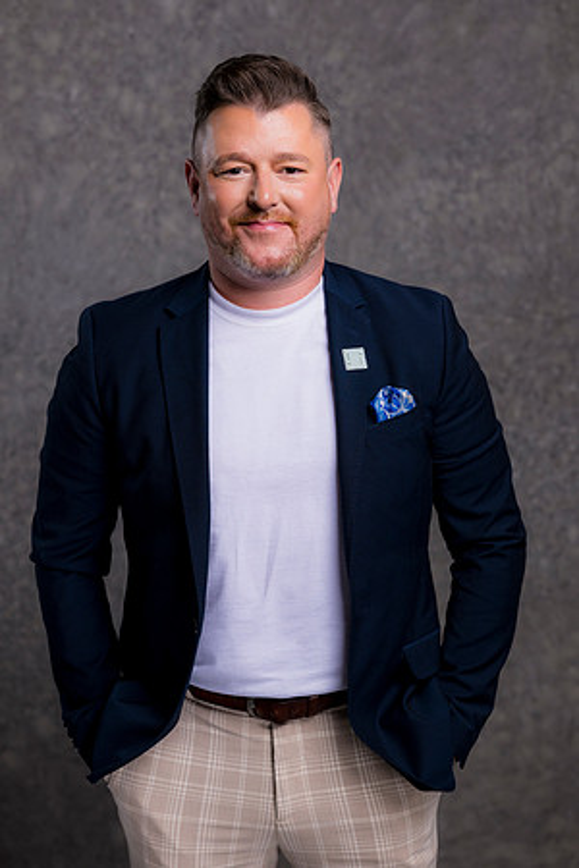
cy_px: 434
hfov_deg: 16.1
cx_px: 290
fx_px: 2050
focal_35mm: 85
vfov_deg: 23.9
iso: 100
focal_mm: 85
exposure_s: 1/200
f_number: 5
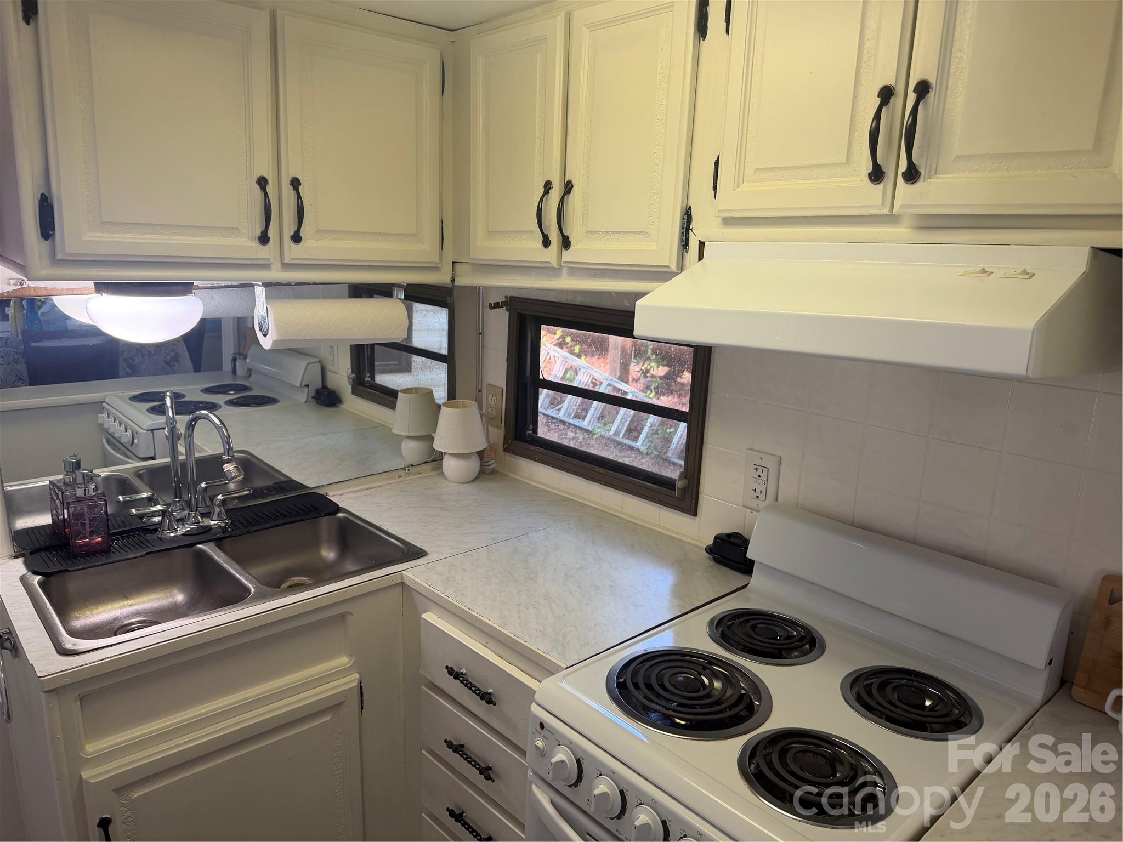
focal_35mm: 24
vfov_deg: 56.8
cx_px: 562
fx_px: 779
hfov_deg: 71.6
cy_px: 421
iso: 125
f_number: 1.78
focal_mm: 6.76
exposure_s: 1/120
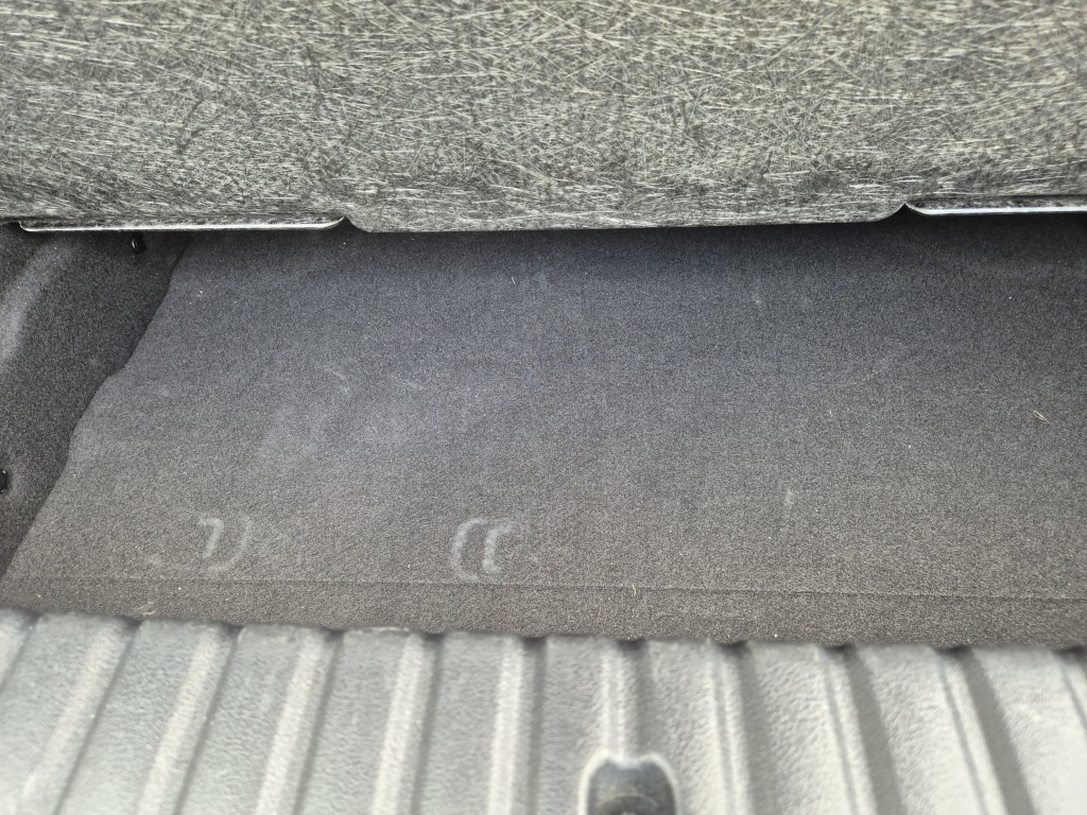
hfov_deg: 73.9
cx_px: 544
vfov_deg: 58.9
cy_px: 408
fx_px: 722
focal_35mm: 23
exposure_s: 1/100
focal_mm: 5.4
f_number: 1.8
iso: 250
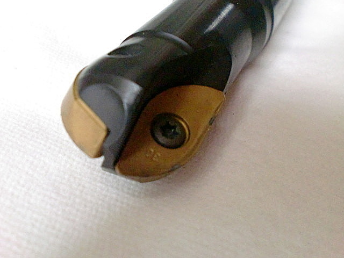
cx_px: 172
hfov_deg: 52.6
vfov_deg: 40.7
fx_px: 348
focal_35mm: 35
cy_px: 129
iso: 1250
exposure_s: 1/60
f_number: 3.1
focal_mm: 6.3
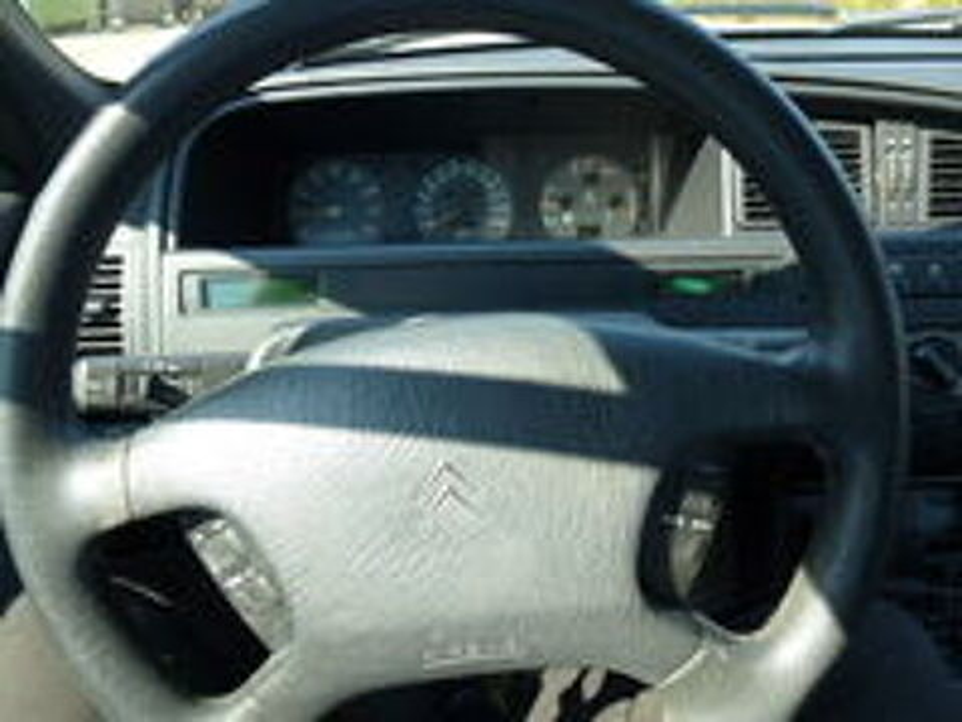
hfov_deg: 71.6
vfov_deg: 56.8
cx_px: 481
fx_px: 667
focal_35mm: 24
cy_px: 361
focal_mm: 4.3
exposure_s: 1/125
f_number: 3.3
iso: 100
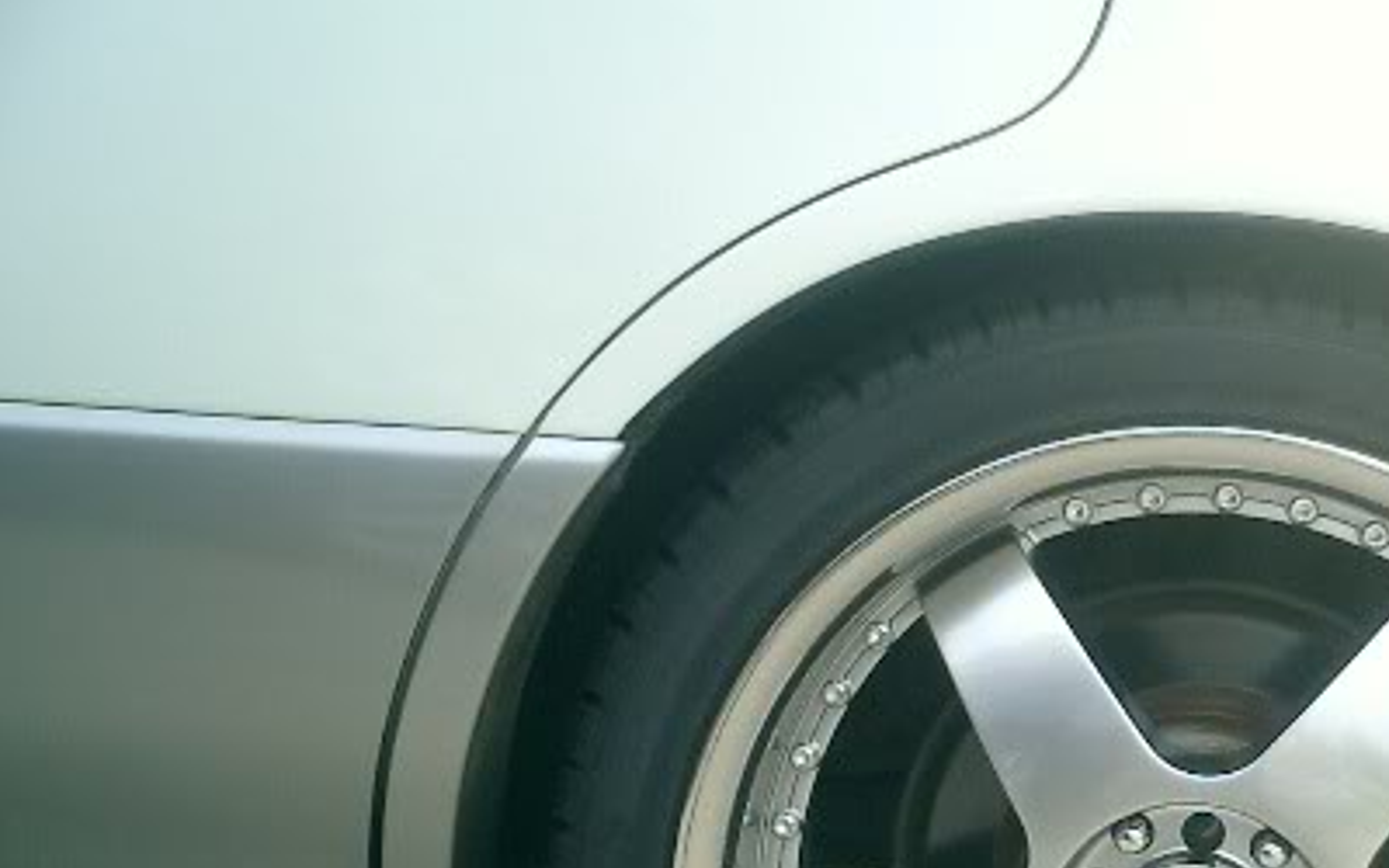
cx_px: 1104
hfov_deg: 32.6
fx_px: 2309
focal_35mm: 61
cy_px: 826
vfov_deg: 20.7
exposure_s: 1/200
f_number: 3.2
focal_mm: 7.5
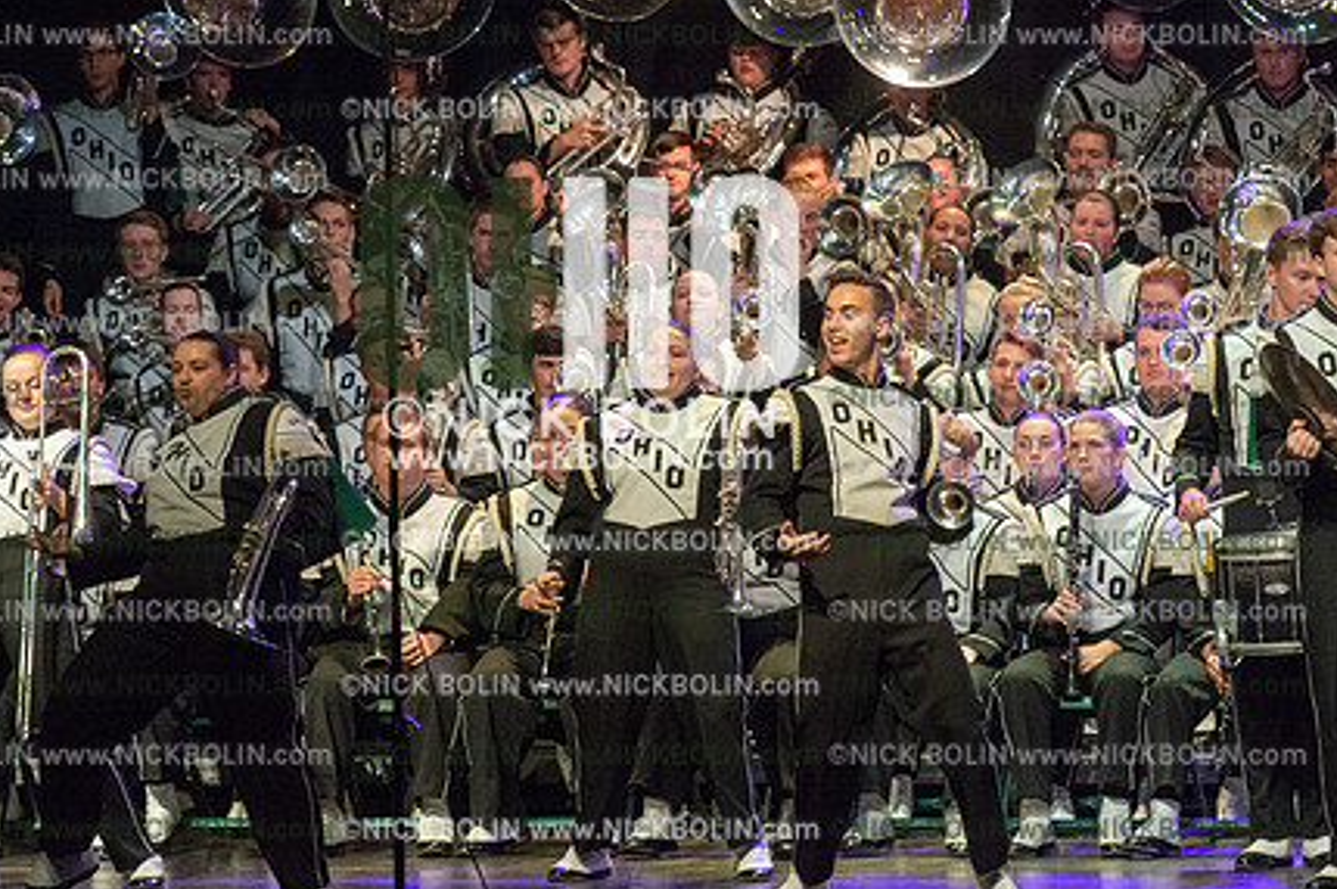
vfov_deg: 5.1
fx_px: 10020
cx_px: 578
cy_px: 323
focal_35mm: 270
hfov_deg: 7.6
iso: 8000
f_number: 5.6
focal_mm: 200
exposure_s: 1/400
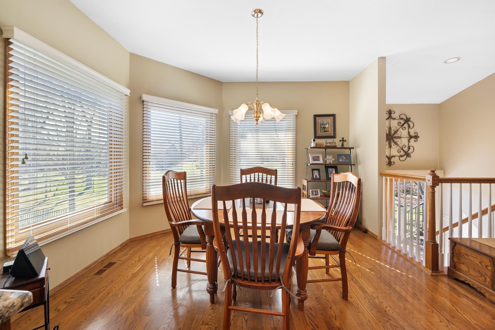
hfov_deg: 104.3
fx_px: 192
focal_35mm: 14
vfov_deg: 81.2
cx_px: 248
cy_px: 165
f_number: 7.1
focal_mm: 14
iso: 400
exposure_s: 1/5
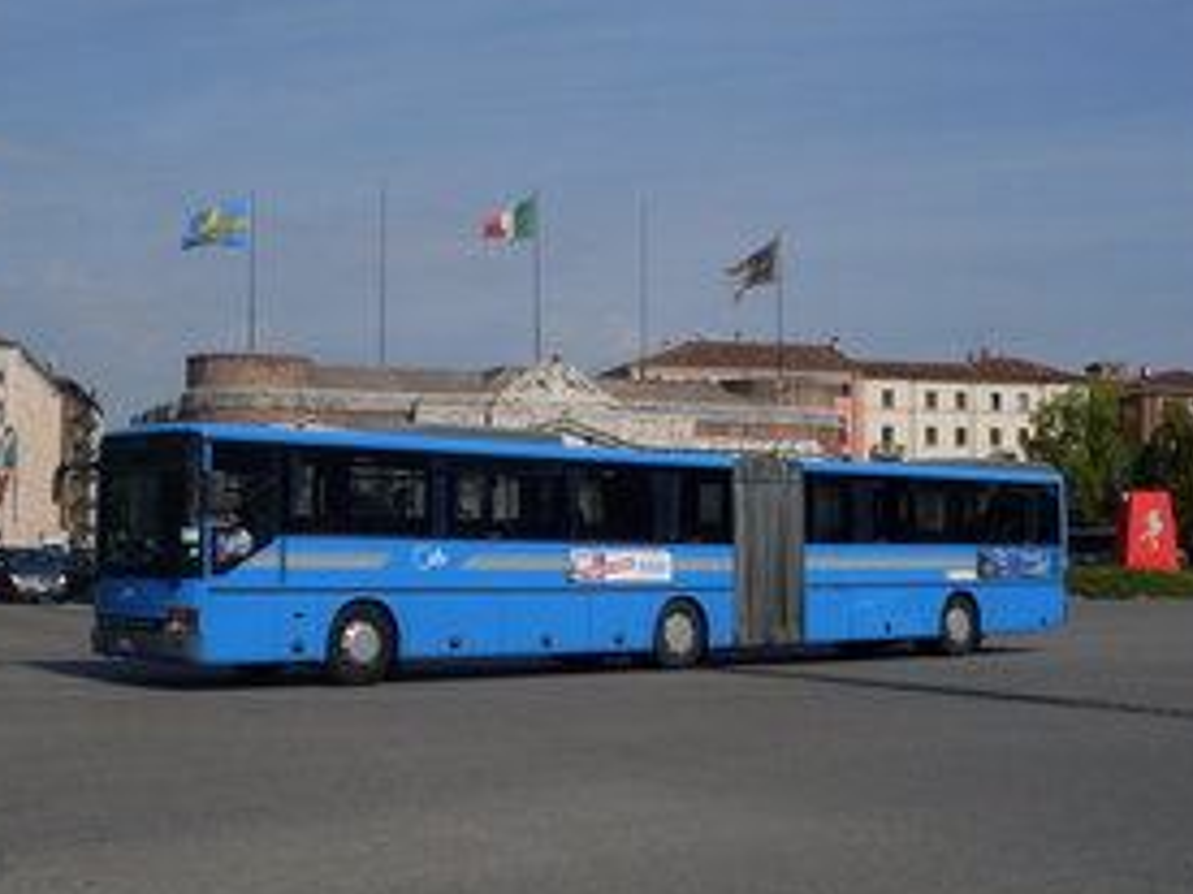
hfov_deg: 34.9
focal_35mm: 55
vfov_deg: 26.5
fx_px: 1896
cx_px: 527
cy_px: 492
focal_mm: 6.3
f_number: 8.4
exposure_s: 1/500
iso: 80
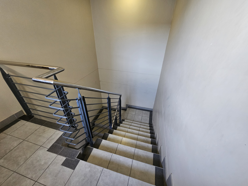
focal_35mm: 13
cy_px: 93
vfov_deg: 89.9
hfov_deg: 106.2
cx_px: 124
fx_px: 93
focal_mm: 2.2
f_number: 2.2
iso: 320
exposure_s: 1/33.3
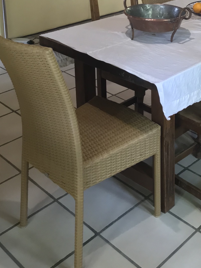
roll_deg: +0.1
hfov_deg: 27.1
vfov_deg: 34.1
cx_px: 156
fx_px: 410
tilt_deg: -15.6
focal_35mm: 53
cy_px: 25
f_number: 1.8
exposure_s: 1/33
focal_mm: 3.99
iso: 160
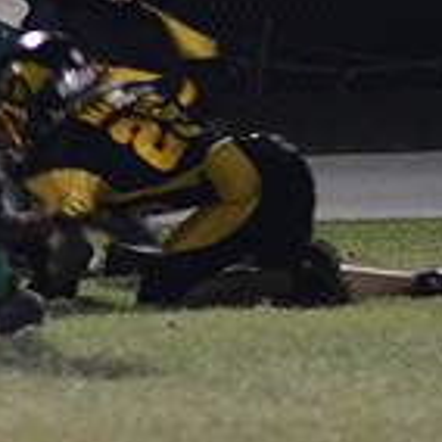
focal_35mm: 1246
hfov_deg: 1.4
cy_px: -6
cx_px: -81
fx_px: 18000
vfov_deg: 1.4
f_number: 5.6
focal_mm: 240
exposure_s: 1/125
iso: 3200
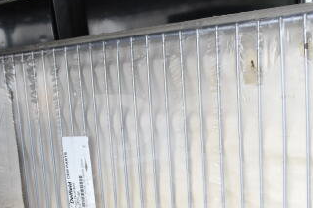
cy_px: 172
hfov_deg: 38.1
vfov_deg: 25.4
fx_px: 452
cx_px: 181
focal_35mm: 52
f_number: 7.1
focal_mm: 18
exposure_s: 1/200
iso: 1600
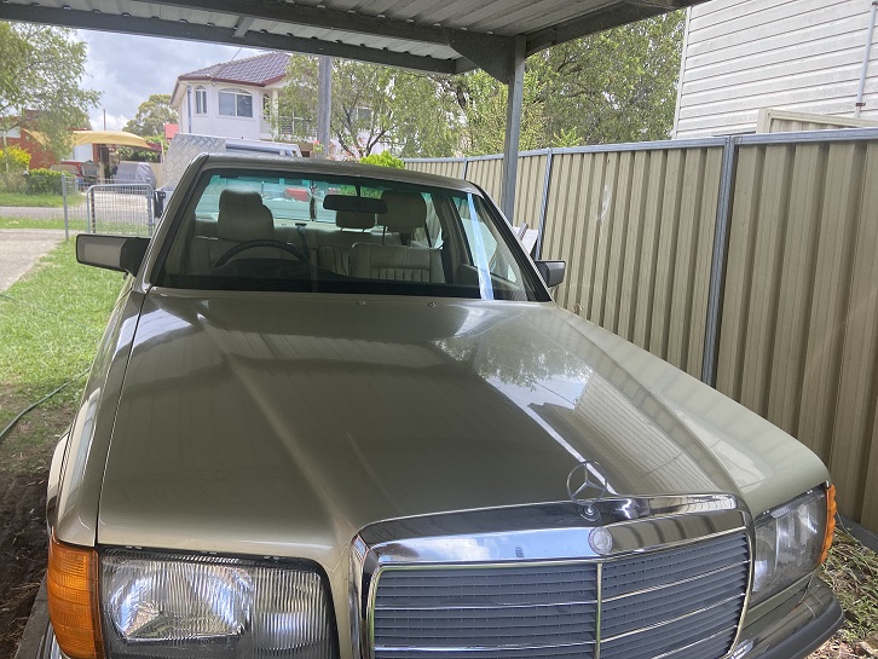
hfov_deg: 67.3
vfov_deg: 53.1
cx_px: 439
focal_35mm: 26
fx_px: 660
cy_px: 330
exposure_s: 1/454
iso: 32
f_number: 1.8
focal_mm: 4.25
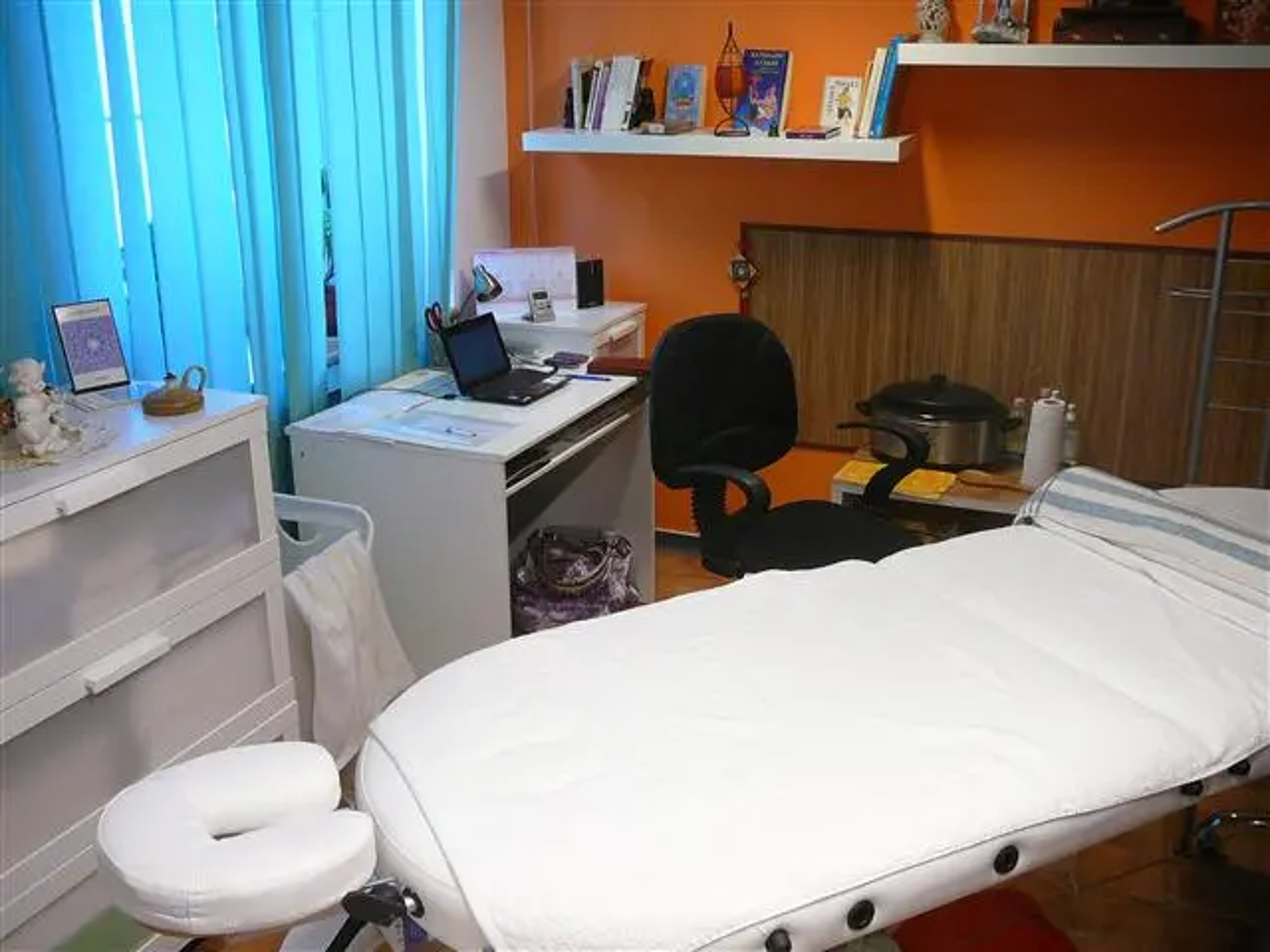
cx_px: 635
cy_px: 476
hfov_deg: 52.6
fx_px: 1284
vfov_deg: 40.7
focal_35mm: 35
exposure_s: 1/25
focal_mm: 5.2
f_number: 2.8
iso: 200
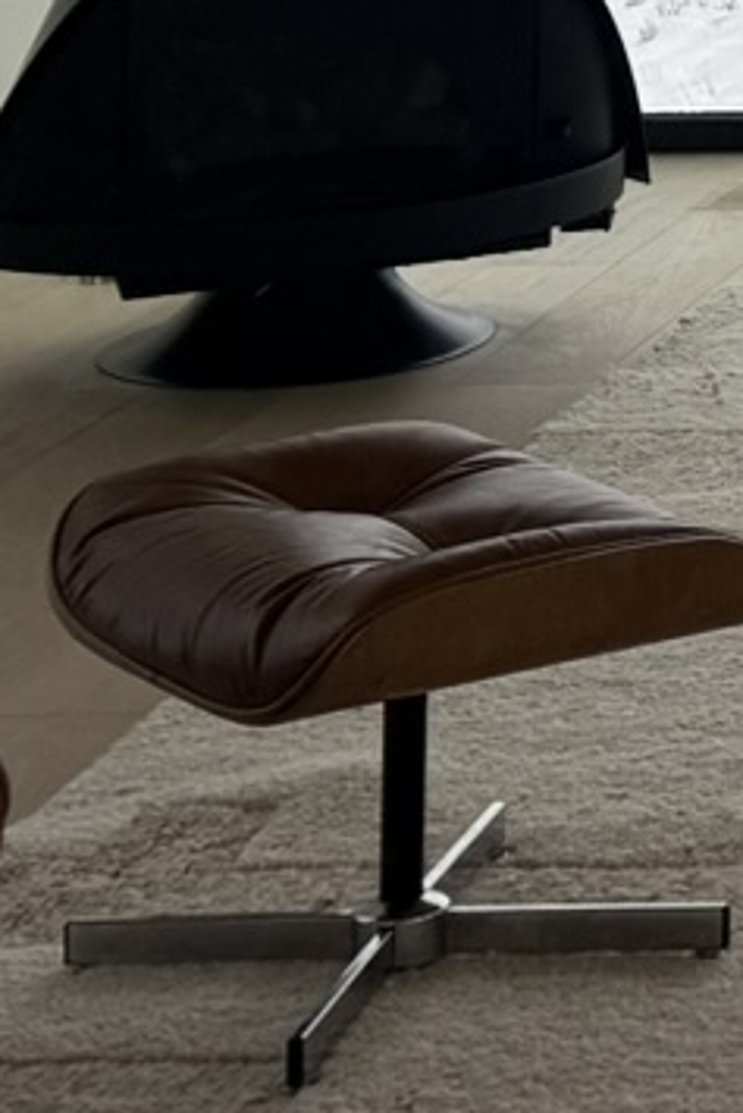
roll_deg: -0.4
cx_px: 2376
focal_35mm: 144
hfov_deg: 7.9
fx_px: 4453
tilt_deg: -0.1
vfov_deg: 13.1
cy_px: -771
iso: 80
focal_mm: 6.76
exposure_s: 1/8130
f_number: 1.78
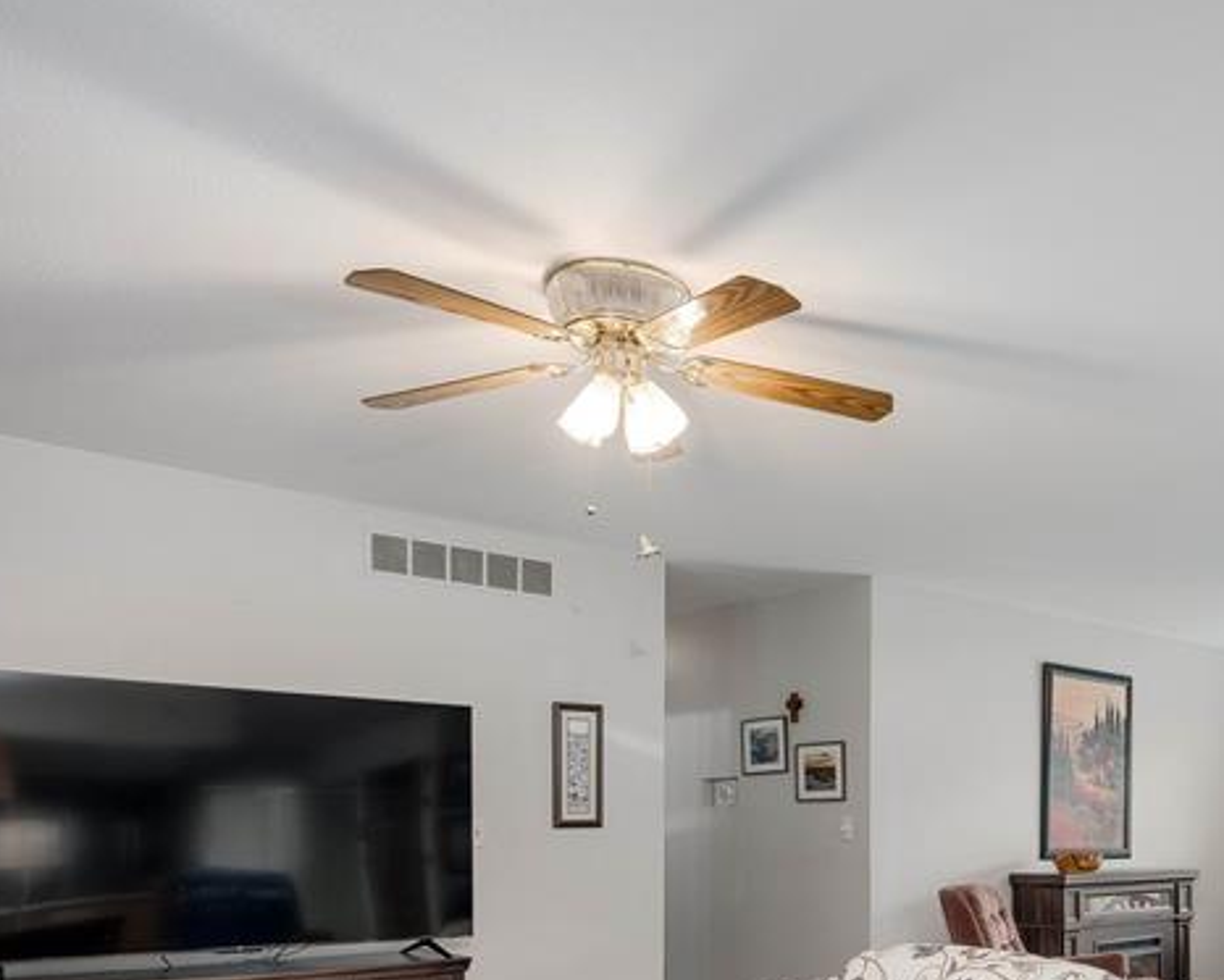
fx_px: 1196
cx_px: 988
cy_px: 841
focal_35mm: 33
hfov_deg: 50.7
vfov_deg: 41.7
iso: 400
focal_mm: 16
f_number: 7.1
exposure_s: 1/200
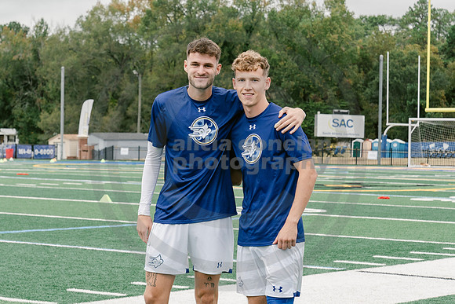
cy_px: 216
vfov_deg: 12.0
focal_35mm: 114
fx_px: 1441
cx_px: 208
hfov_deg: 17.9
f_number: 5.6
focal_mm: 59
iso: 400
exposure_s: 1/500
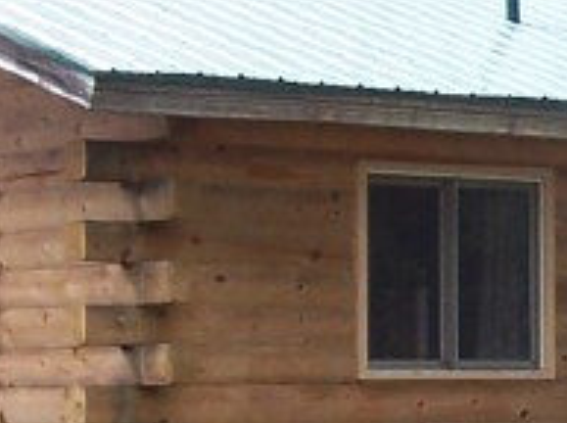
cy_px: 329
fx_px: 3303
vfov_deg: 7.3
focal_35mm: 202
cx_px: 887
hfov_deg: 9.5
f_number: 2.8
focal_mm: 6.3
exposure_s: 1/250
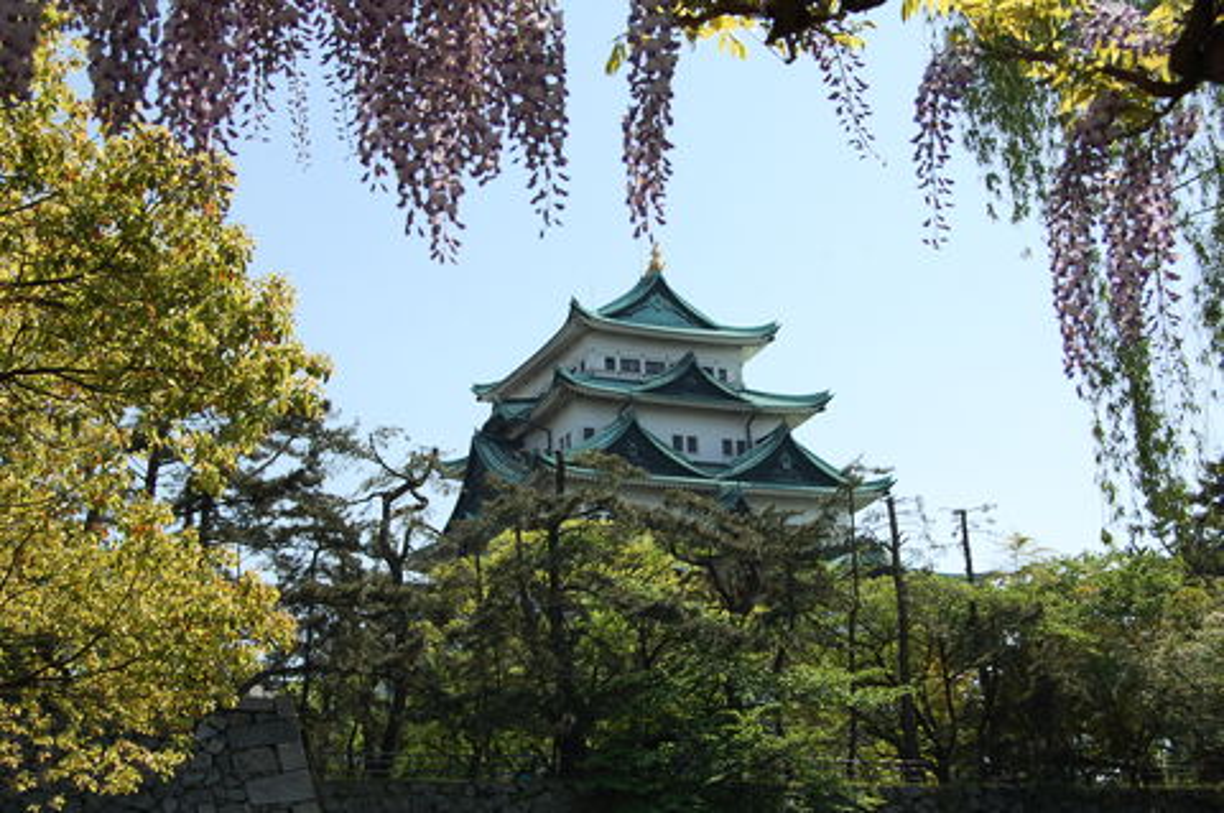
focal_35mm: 57
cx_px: 612
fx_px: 1936
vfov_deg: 23.7
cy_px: 406
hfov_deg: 35.1
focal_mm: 38
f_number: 10
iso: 200
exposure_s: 1/400
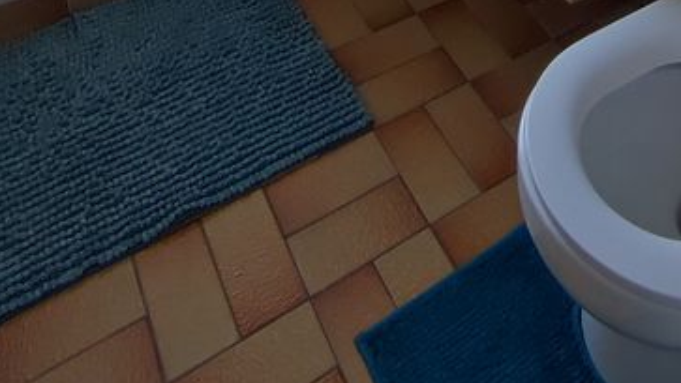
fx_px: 867
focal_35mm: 48
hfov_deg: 42.0
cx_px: 487
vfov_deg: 18.0
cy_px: -360
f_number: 2.2
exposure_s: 1/50
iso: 211
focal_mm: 1.65
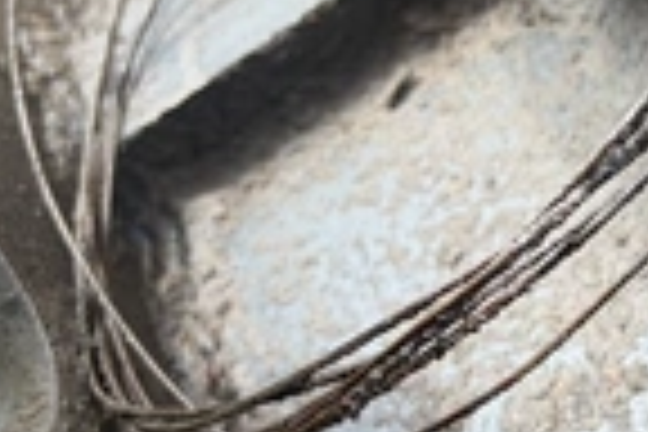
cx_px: 770
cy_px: 99
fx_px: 1350
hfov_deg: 24.5
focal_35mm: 75
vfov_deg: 18.1
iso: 50
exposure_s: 1/176
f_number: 1.6
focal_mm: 5.96
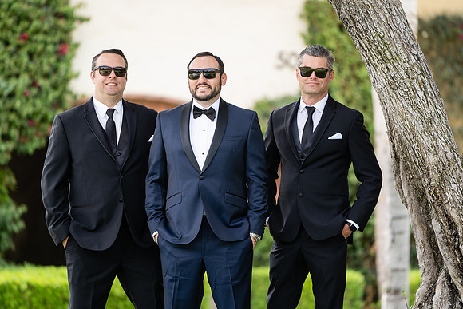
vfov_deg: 7.1
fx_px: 2496
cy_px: 154
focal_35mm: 194
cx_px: 232
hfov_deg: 10.6
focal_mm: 194
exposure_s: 1/500
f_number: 2.8
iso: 200
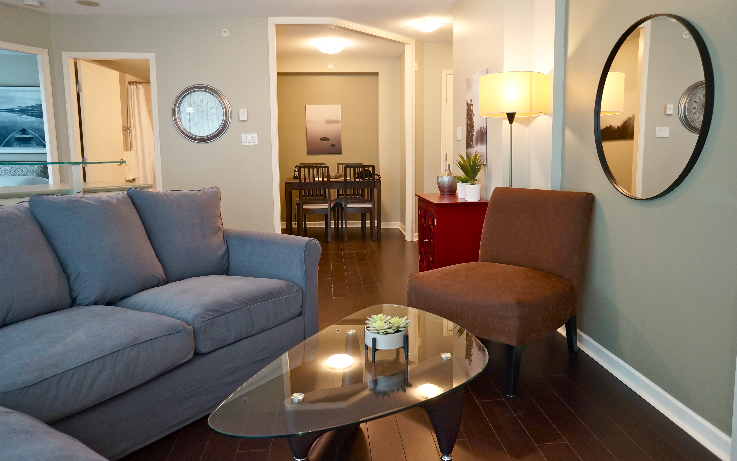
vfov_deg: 49.3
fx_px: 502
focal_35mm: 25
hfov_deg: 72.5
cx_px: 364
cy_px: 218
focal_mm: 16
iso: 640
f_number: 4
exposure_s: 1/60
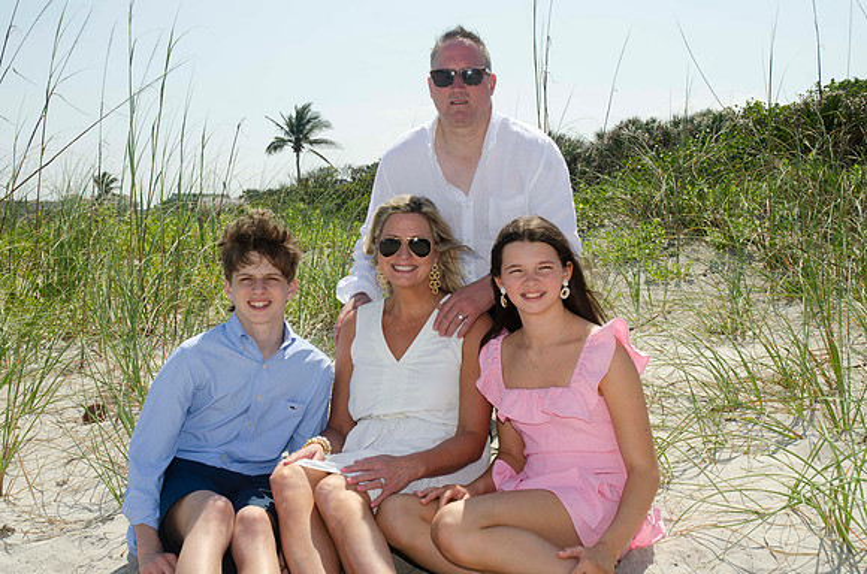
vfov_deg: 28.8
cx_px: 434
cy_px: 287
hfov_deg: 42.4
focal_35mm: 46
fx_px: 1117
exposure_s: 1/250
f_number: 9
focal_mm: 31
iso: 100
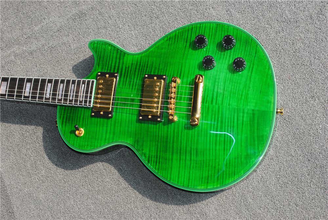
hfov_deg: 35.0
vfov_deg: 23.8
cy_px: 110
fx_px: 520
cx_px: 164
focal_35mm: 57
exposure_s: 1/200
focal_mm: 38
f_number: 7.1
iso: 100
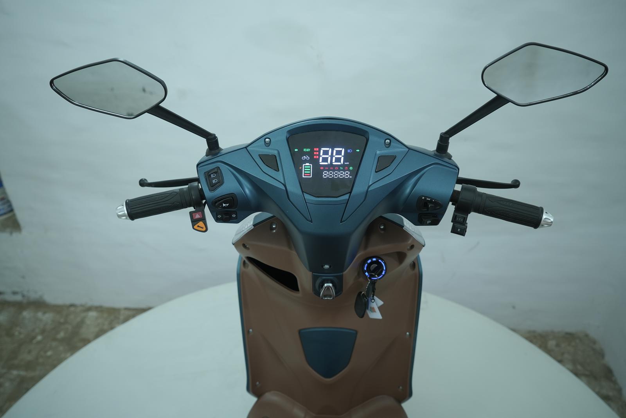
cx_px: 313
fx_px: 522
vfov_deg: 43.6
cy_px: 209
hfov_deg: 61.9
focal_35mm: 30
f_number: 4
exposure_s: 1/100
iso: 500
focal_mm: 30
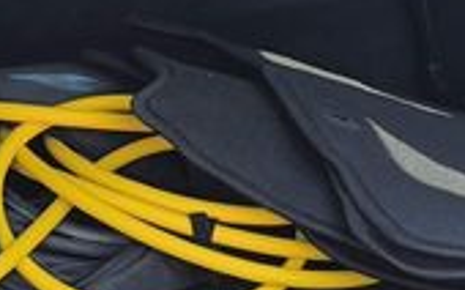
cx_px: 230
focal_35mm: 115
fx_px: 1456
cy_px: 260
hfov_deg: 18.1
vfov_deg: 11.3
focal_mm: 6.14
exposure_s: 1/130
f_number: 1.65
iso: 50
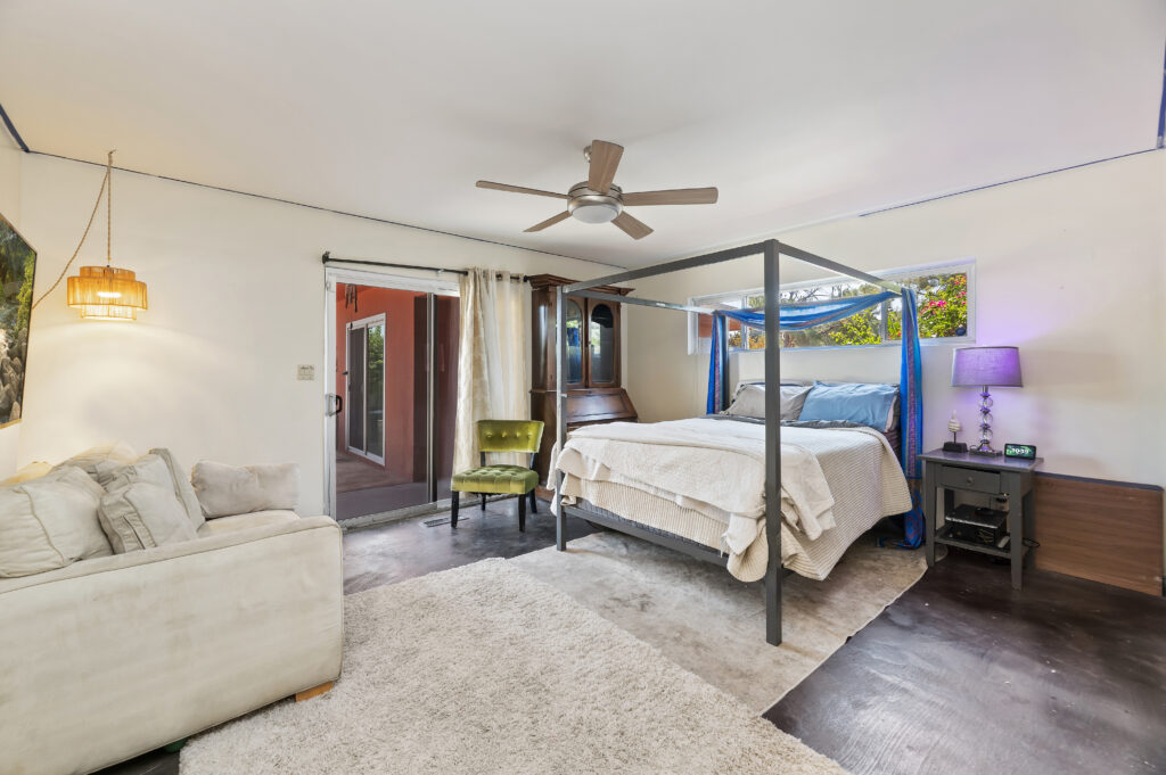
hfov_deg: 104.3
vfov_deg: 81.1
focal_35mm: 14
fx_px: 453
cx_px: 583
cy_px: 388
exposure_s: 1/5
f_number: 10
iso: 500
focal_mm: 14
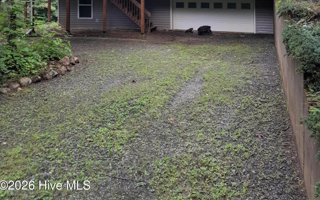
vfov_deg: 29.9
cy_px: -13
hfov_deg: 50.4
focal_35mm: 39
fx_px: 340
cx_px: 161
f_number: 1.8
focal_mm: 4
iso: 40
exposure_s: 1/60
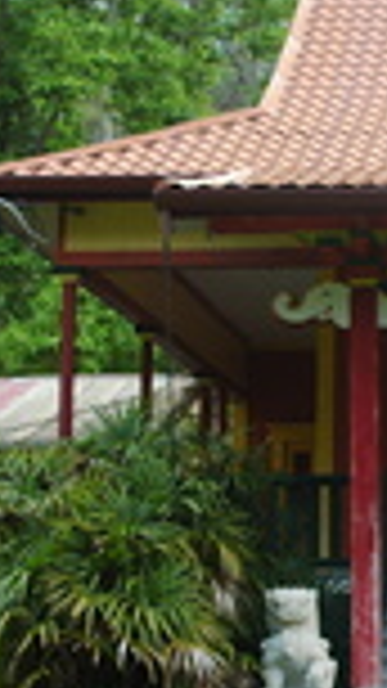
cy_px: 501
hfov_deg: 10.5
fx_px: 2014
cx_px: 621
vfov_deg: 19.3
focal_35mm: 110
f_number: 8
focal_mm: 27
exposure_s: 1/160
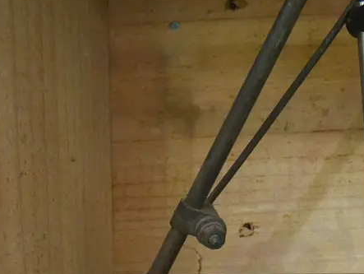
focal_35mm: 74
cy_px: 186
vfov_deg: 19.9
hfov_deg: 24.6
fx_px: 779
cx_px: 399
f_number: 4
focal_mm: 16
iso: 3200
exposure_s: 1/40
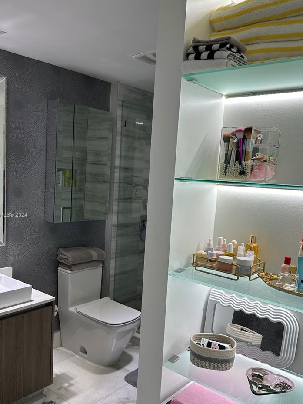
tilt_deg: -4.0
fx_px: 362
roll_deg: -4.7
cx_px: 143
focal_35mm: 31
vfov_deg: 58.3
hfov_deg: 45.4
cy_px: 215
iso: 64
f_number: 1.78
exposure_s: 1/128
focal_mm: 6.86
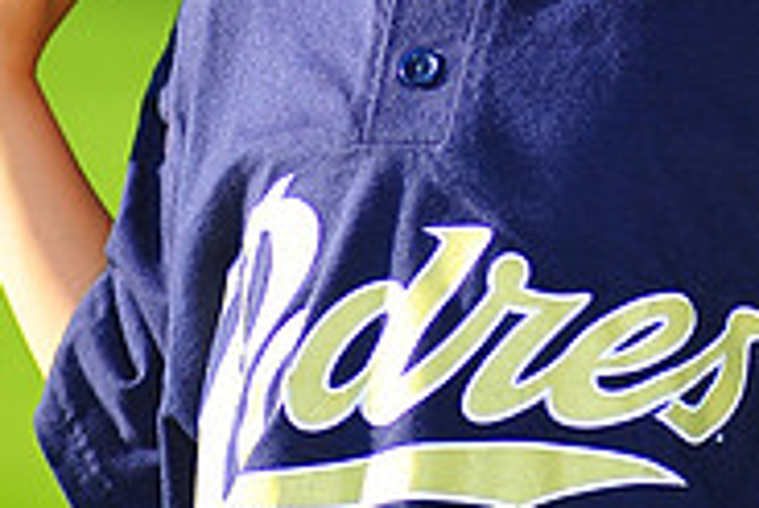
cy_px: -219
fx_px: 11963
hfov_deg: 3.6
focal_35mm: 567
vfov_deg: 2.4
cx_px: 499
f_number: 3.5
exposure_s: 1/1250
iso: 200
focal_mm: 180
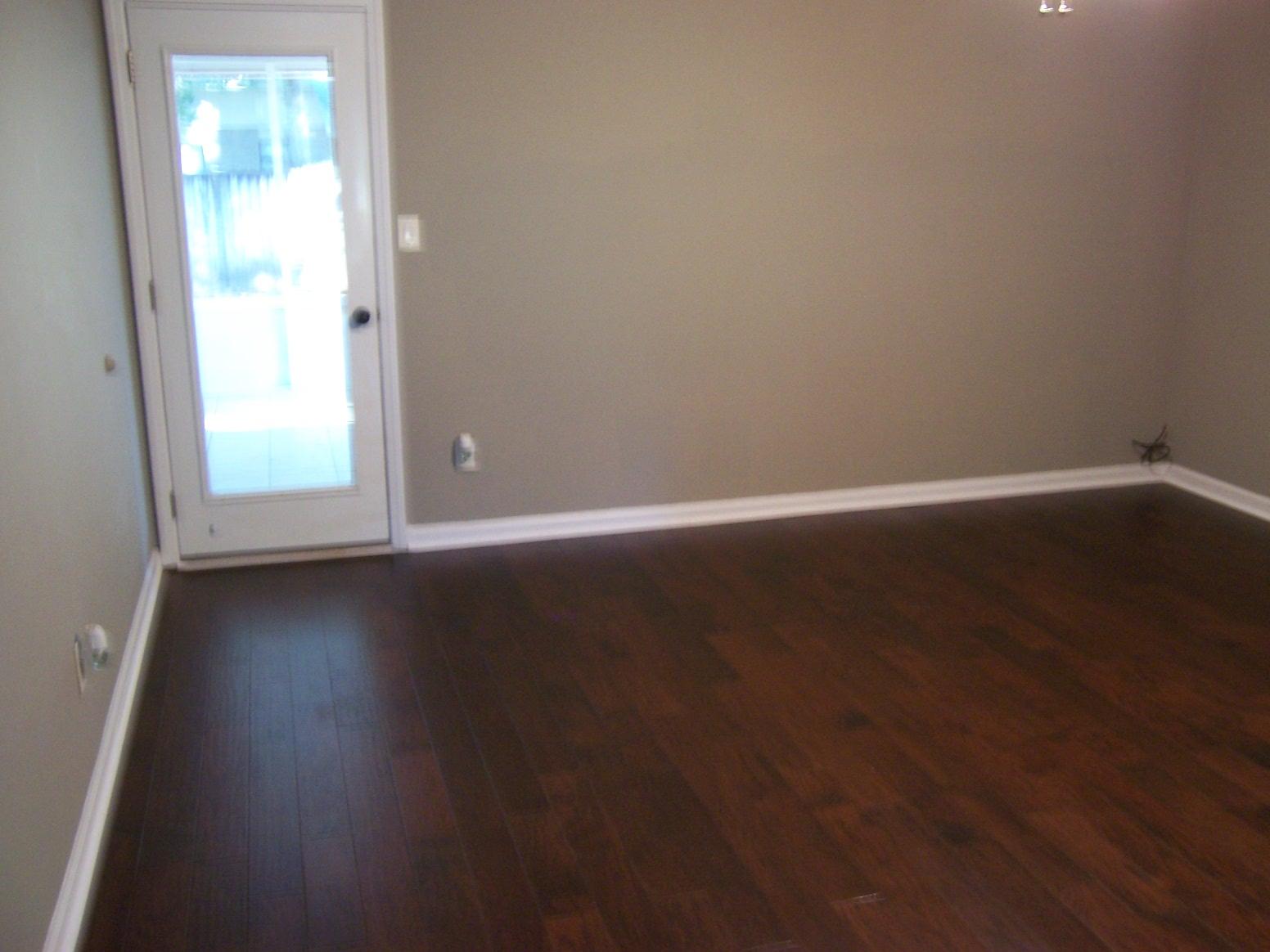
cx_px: 635
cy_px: 476
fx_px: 1211
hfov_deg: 55.4
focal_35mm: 33
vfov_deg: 42.9
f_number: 3.4
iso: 140
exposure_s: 1/8
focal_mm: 5.5
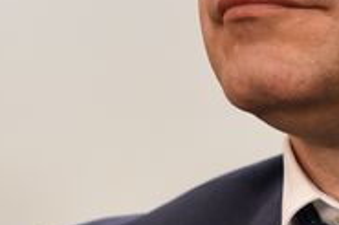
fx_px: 2493
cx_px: 454
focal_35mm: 265
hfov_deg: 7.7
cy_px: -84
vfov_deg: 5.1
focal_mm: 70
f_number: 4.5
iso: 3200
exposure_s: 1/320
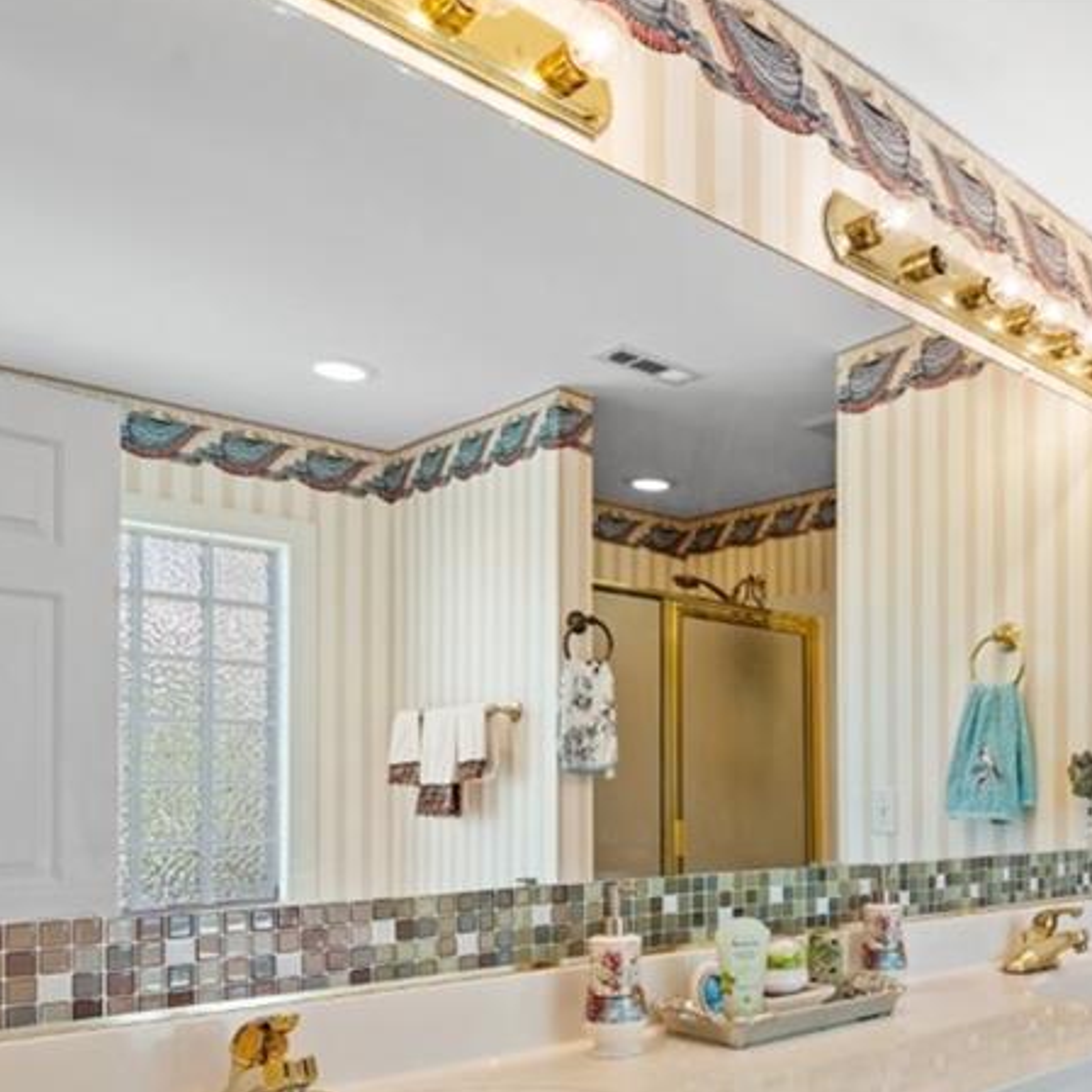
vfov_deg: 50.5
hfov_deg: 48.8
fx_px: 1106
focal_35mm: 31
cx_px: 910
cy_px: 812
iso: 320
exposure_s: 1/6
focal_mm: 16
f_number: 8
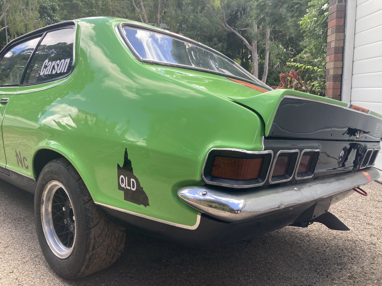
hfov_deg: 63.4
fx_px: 309
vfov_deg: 49.7
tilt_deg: -7.7
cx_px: 191
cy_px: 143
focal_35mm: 28
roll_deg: -0.2
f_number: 1.8
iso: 20
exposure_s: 1/277
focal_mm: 3.99
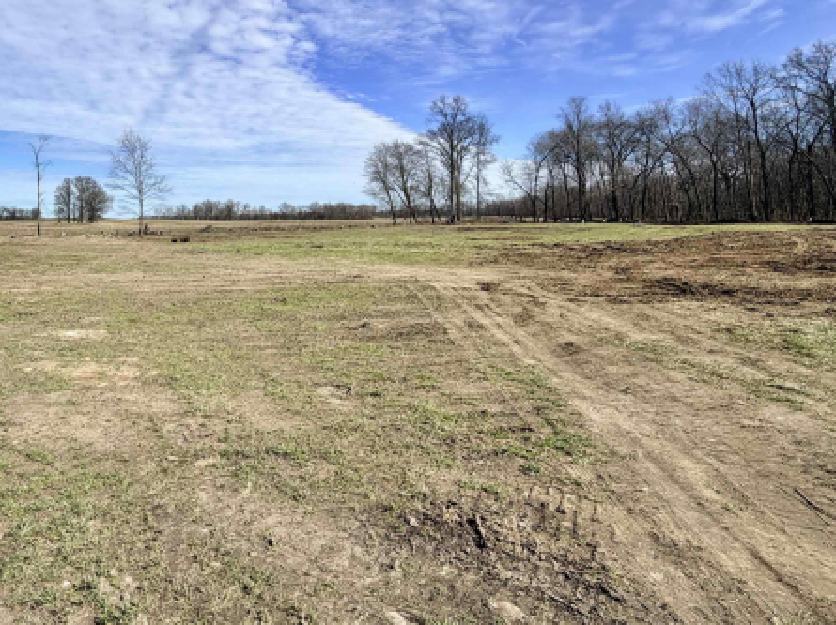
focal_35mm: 21
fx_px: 507
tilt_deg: +3.3
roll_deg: +0.8
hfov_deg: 76.6
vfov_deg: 61.2
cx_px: 281
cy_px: 188
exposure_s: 1/1087
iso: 20
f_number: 2.2
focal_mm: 2.22
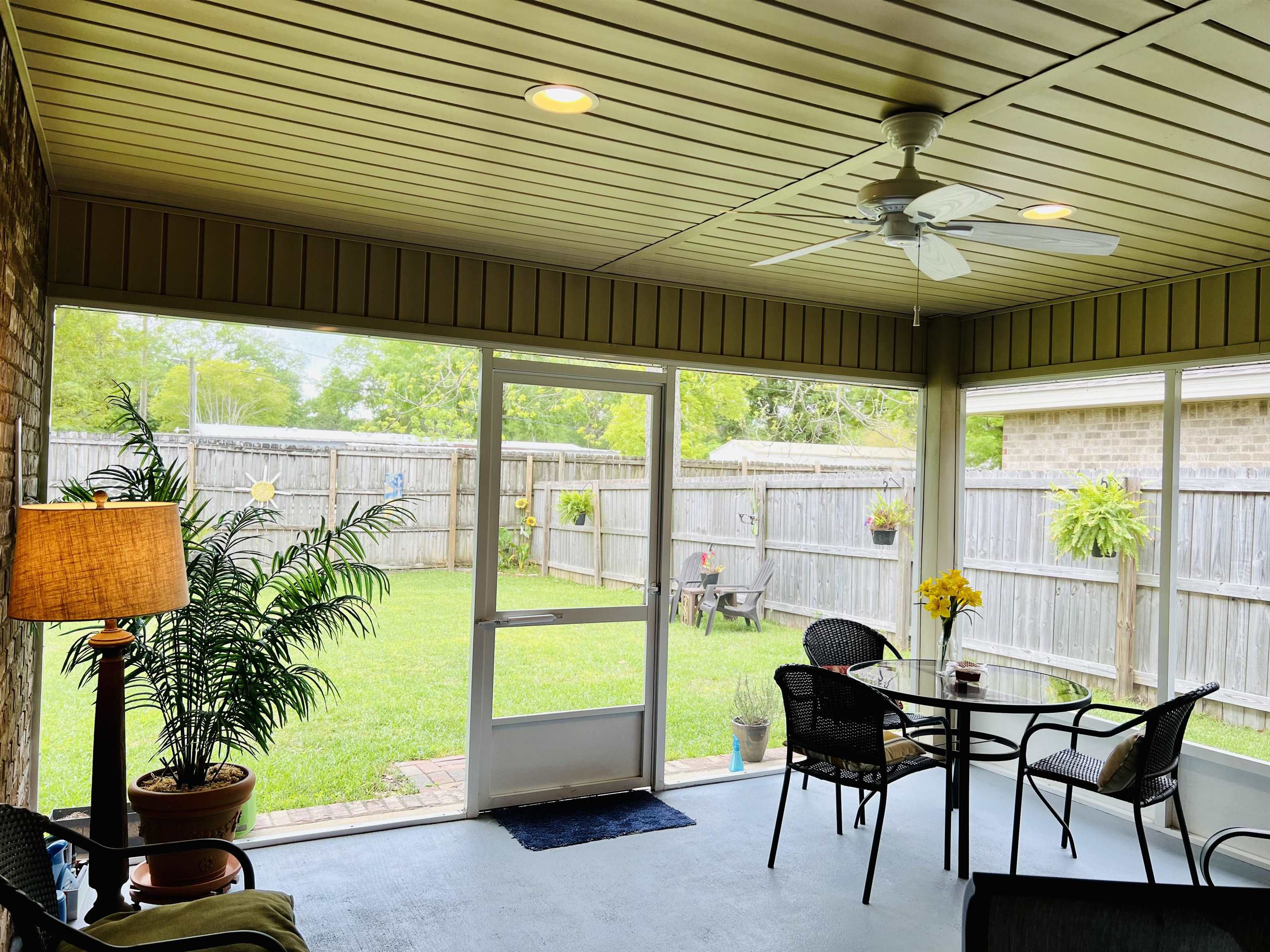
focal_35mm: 26
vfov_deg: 53.1
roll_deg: -1.6
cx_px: 635
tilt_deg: -0.4
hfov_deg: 67.3
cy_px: 476
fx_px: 954
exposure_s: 1/130
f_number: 1.5
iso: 32
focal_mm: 5.7
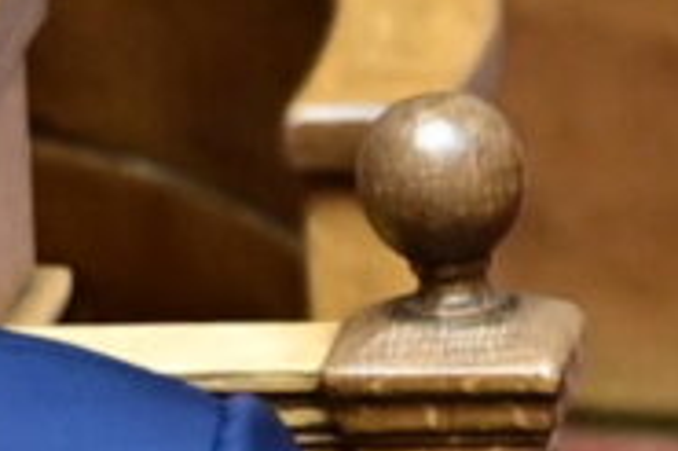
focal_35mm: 1944
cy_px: 803
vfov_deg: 0.7
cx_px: -546
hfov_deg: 1.1
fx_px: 36579
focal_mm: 200
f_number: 3.5
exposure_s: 1/160
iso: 800
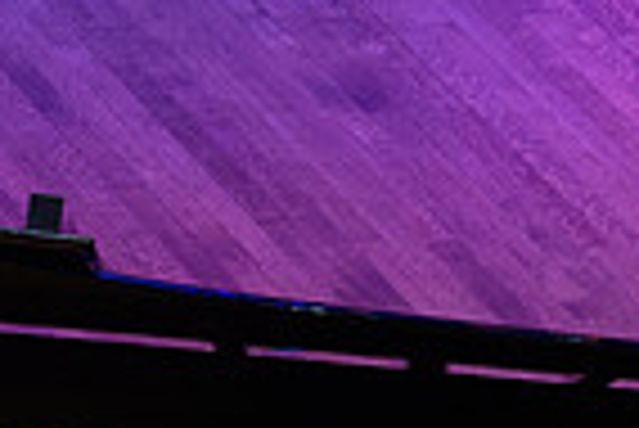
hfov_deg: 4.9
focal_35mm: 413
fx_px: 7338
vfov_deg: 3.3
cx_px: -405
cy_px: 854
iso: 1600
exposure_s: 1/100
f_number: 8
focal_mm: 101
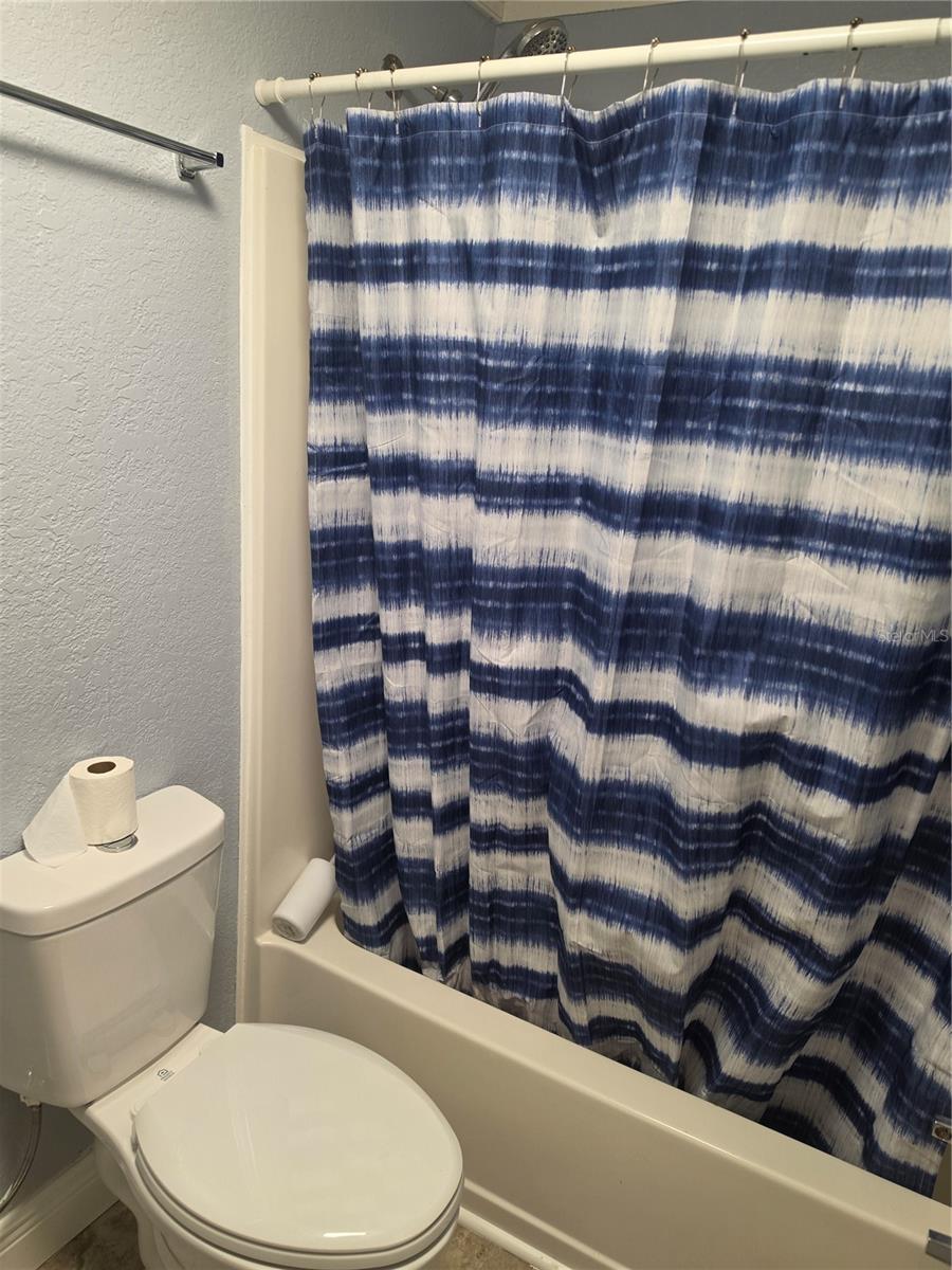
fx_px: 843
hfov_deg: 58.9
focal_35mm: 23
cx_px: 476
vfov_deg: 73.9
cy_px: 635
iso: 125
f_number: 1.4
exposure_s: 1/180
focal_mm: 6.5
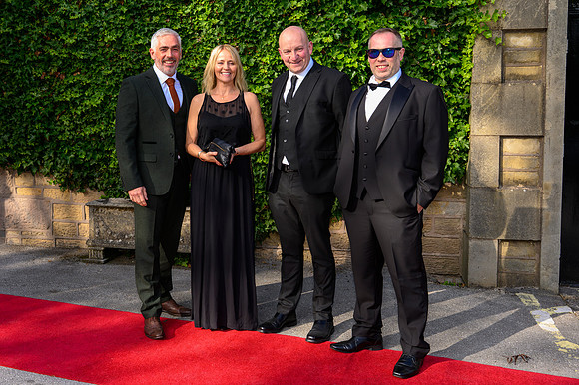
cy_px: 155
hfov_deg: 48.0
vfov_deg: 33.1
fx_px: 647
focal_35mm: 40
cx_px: 235
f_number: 8
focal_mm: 32.5
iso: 360
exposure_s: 1/125
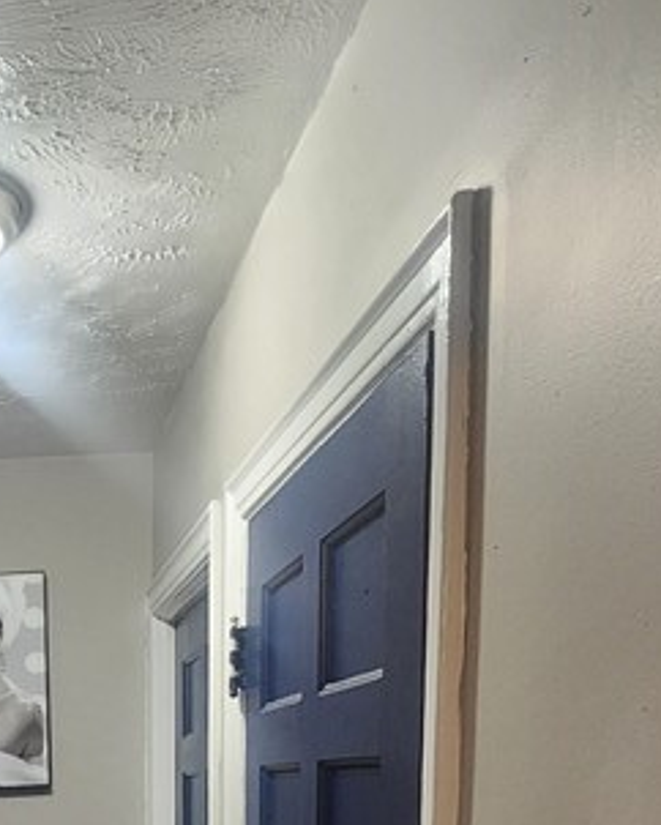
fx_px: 1050
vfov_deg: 35.6
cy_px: 937
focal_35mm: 43
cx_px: -44
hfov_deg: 31.5
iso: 500
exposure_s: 1/30
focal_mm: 2.2
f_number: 2.2
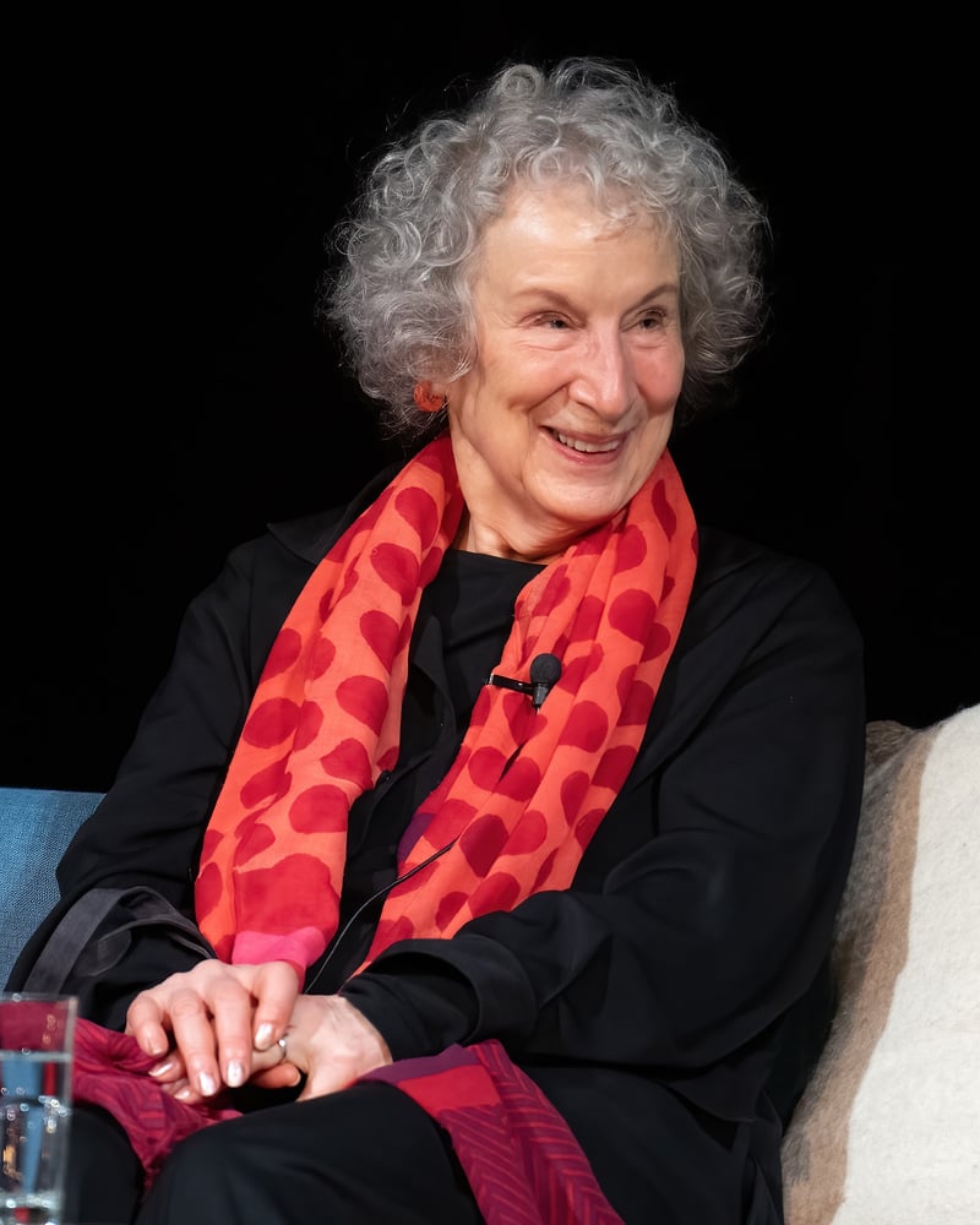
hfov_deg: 2.5
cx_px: 299
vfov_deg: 3.2
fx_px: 22205
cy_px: 591
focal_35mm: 612
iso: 5000
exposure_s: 1/200
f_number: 4
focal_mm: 280
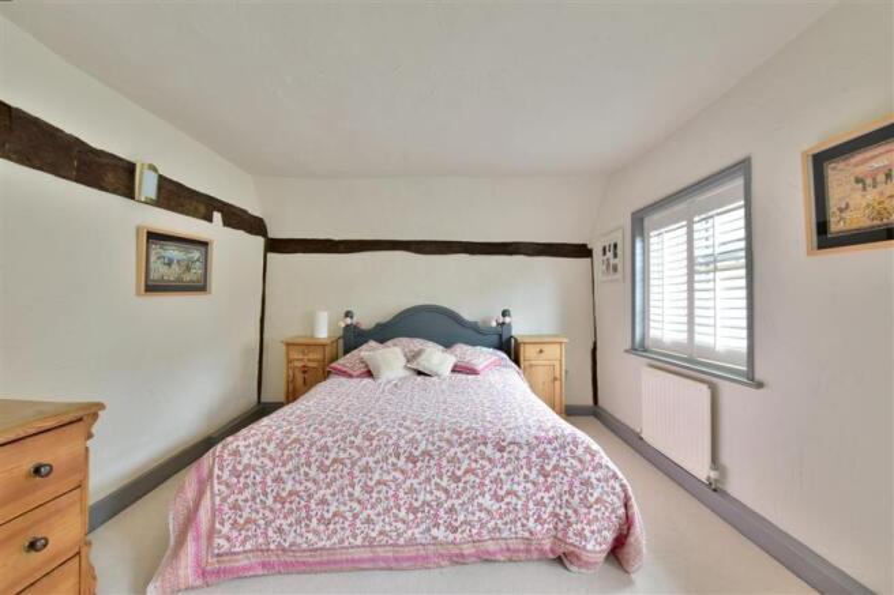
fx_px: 372
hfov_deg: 100.4
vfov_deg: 77.3
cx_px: 447
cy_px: 298
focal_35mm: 15
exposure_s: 1/1.6
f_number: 11
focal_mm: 10
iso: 400
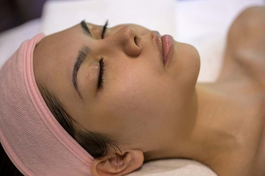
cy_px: 88
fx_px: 515
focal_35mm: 70
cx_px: 132
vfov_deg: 19.5
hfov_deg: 28.8
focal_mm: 70
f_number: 2.8
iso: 1000
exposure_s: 1/200
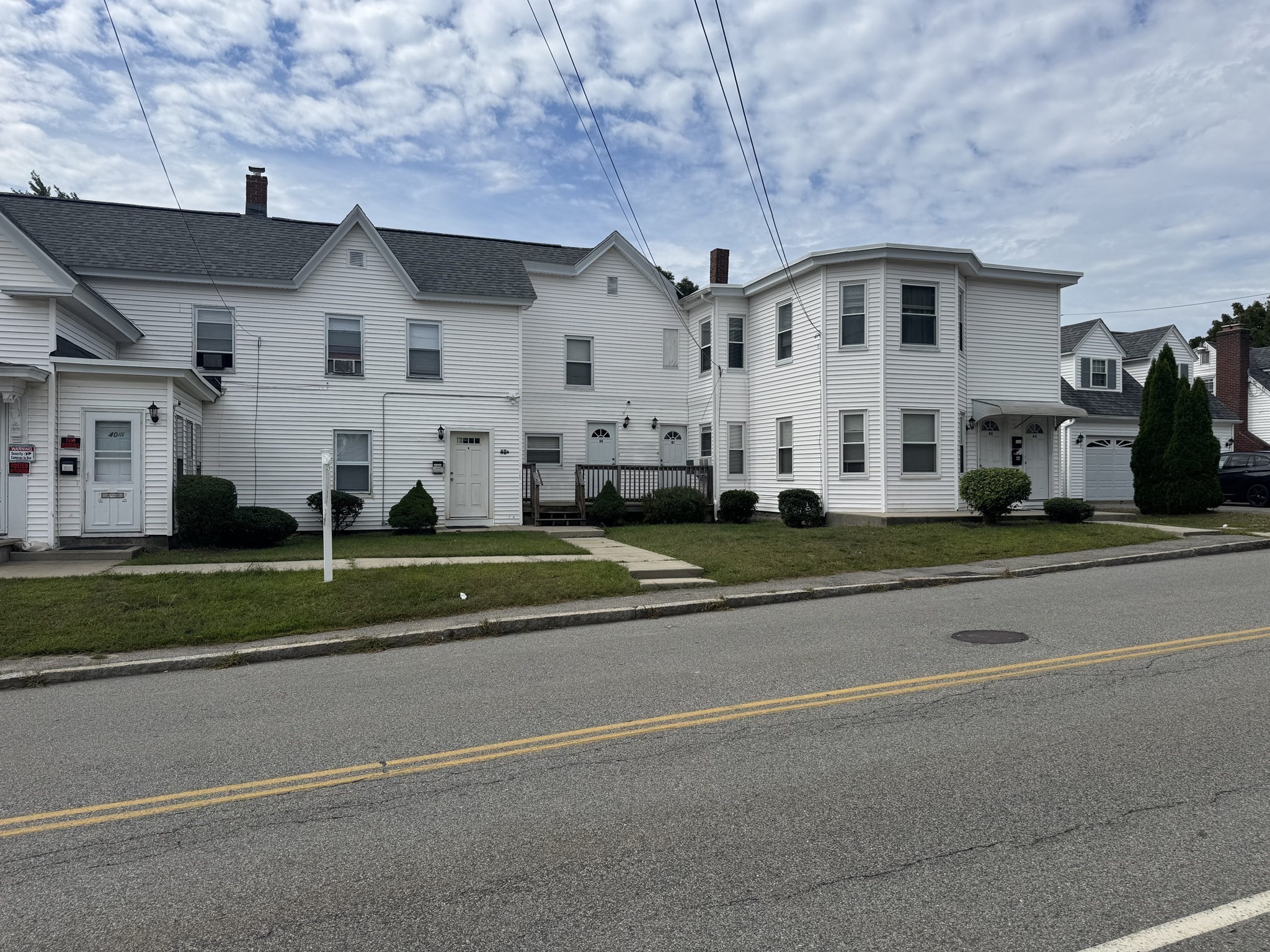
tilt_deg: -1.0
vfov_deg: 56.8
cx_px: 635
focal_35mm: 24
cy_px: 476
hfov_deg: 71.6
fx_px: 881
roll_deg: -0.5
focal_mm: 6.76
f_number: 1.78
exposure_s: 1/7092
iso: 80
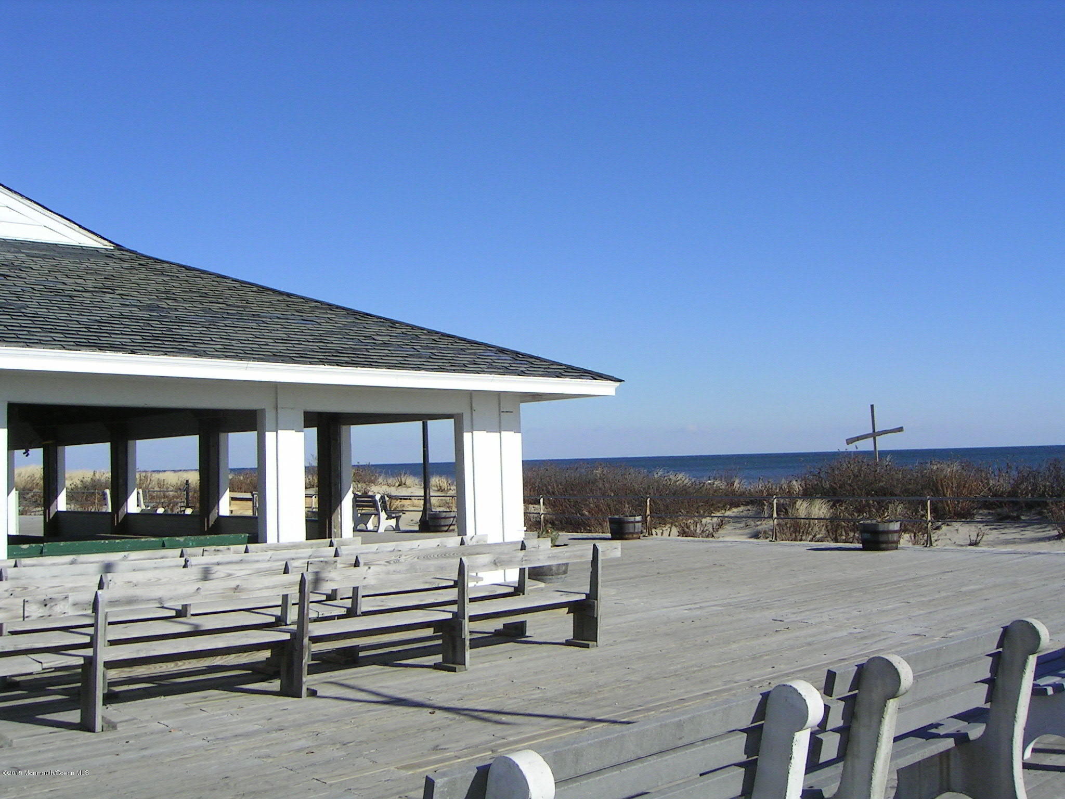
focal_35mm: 36
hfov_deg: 51.4
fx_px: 1108
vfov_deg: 39.7
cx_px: 532
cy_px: 400
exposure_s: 1/945
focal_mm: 5.6
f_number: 4.8
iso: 71
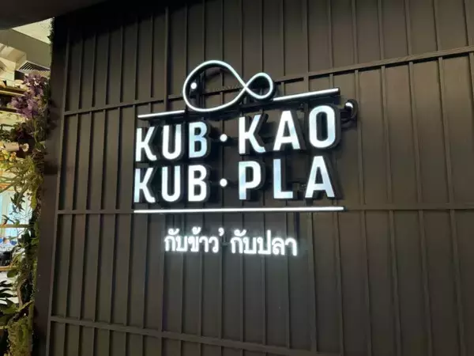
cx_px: 237
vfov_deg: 56.8
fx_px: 329
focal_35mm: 24
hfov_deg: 71.6
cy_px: 178
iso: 125
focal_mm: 6.76
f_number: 1.78
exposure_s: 1/100
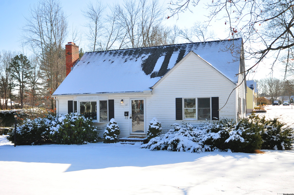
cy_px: 98
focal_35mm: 30
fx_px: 245
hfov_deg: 62.0
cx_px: 147
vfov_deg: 43.5
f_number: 9
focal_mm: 20
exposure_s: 1/320
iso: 200
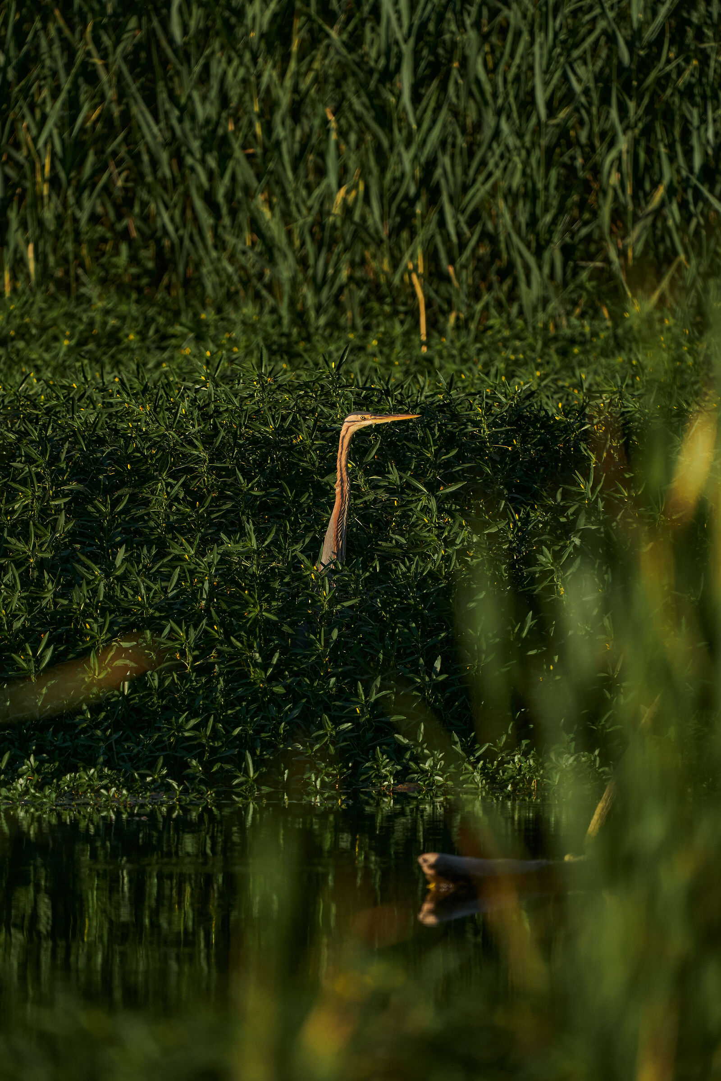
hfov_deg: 2.3
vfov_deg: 3.4
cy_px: 540
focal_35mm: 600
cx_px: 360
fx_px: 18024
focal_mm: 600
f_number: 6.3
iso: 640
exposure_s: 1/2000
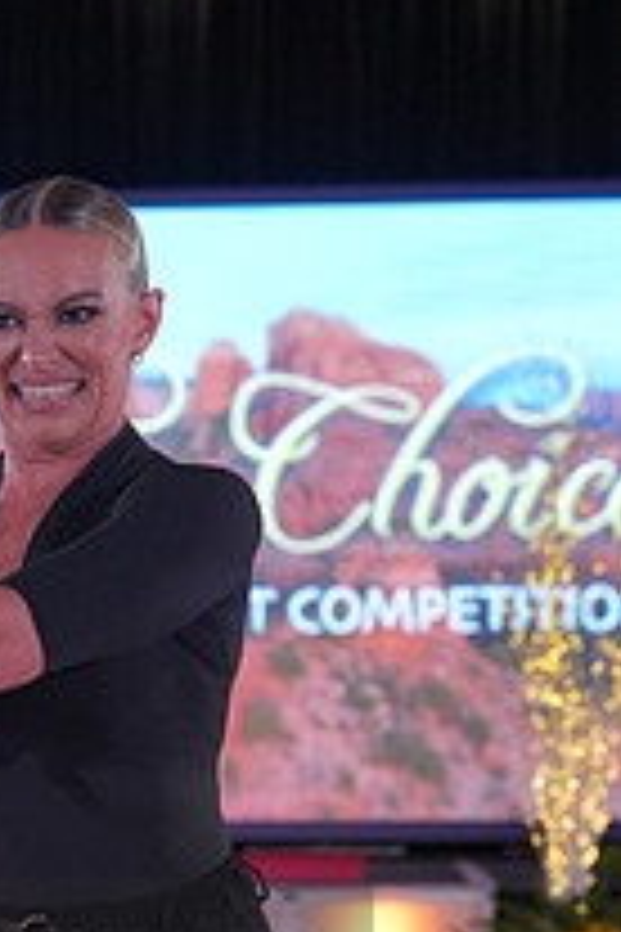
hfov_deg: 8.2
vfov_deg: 12.2
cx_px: -245
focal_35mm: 165
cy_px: 1031
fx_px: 4269
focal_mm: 59
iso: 1250
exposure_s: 1/500
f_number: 4
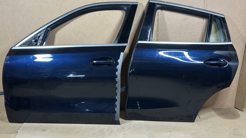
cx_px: 122
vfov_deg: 22.6
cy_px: 62
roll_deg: +0.2
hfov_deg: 39.2
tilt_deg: -15.6
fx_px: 346
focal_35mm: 53
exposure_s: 1/50
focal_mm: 6.86
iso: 320
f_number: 1.78
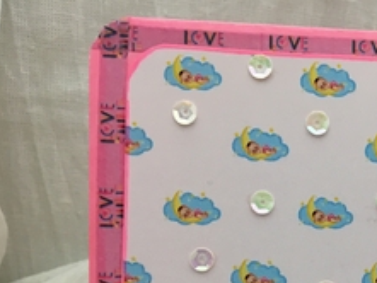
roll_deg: +0.1
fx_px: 643
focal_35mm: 59
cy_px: 284
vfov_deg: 23.8
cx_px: 380
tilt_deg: -19.5
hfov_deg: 30.3
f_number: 2.2
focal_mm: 4.15
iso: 25
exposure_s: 1/30
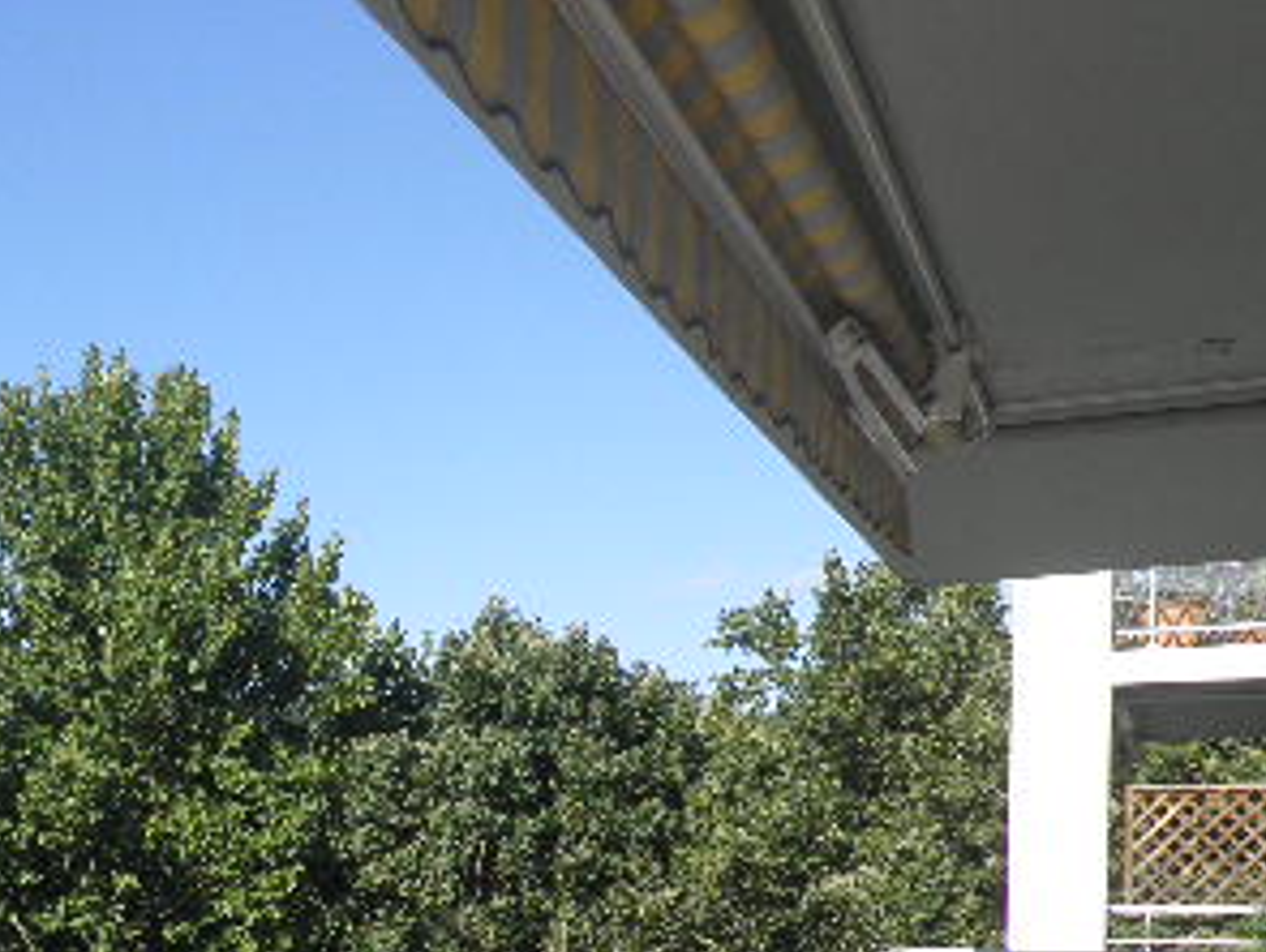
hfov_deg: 35.5
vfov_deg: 26.8
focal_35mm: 52
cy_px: 922
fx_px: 1904
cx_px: 240
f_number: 3.3
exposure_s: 1/640
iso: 64
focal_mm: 4.3
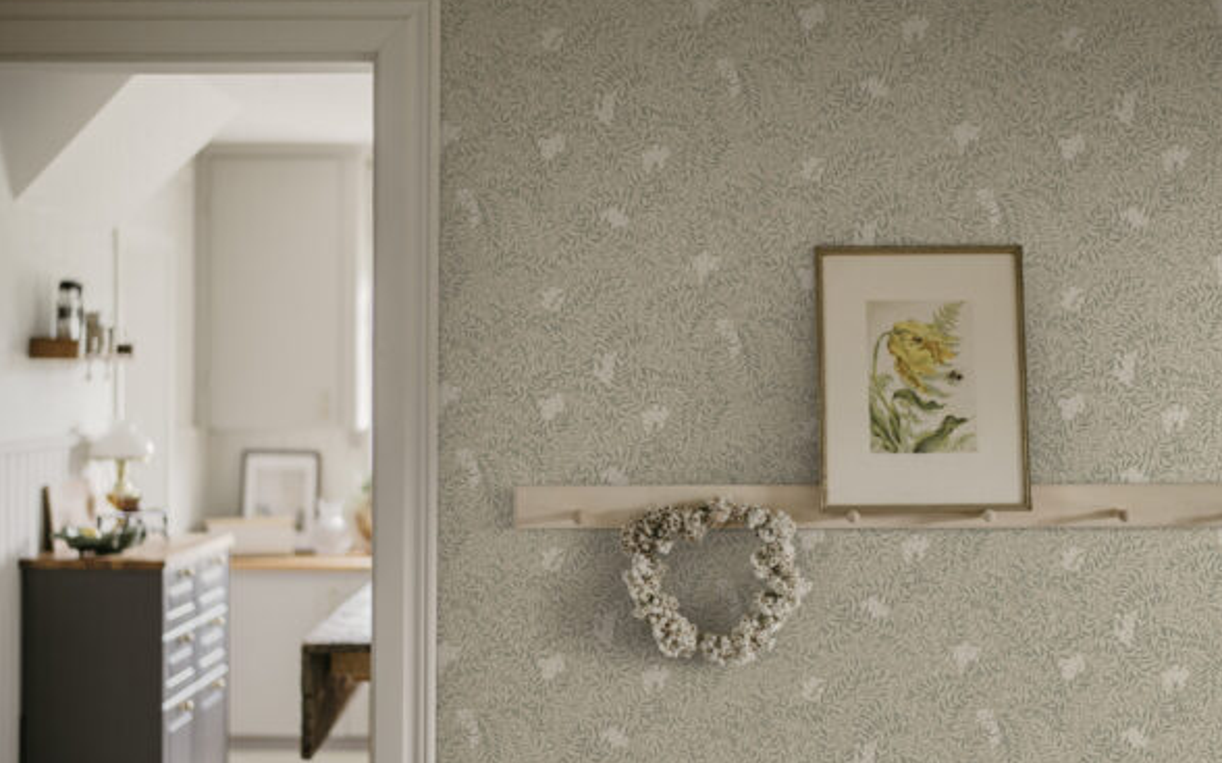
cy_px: 369
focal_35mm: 52
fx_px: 1731
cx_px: 619
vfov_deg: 24.8
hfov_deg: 38.9
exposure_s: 1/100
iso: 400
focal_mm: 50
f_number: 2.2
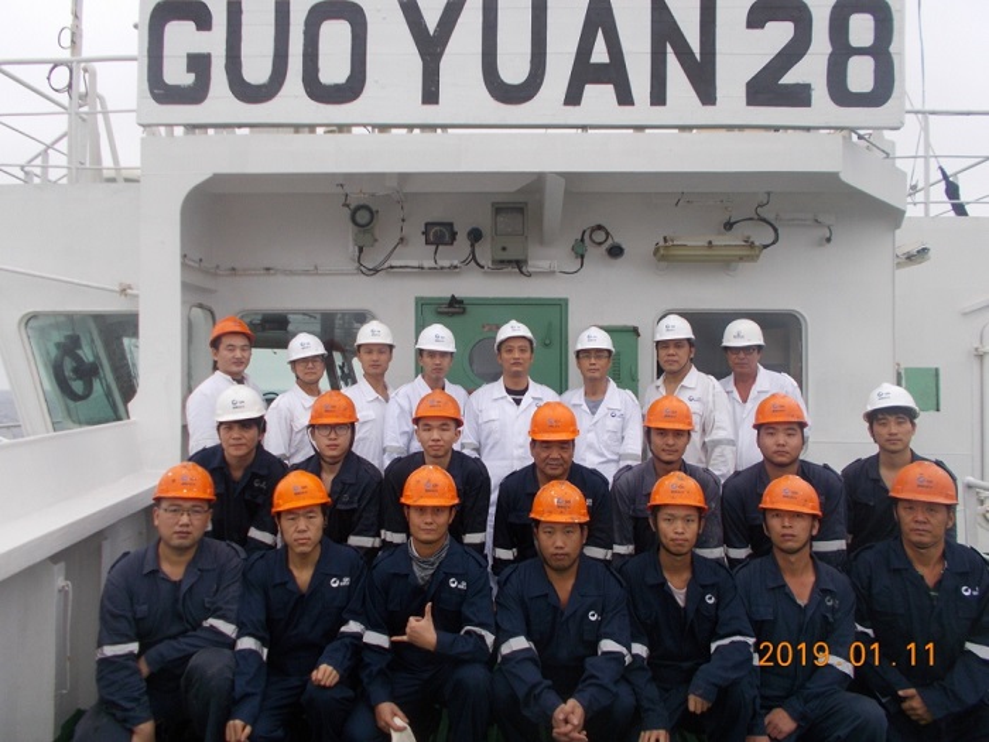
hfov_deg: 60.0
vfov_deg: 46.8
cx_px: 494
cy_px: 371
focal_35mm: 30
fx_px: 857
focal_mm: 5.3
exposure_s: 1/250
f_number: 3.4
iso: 100
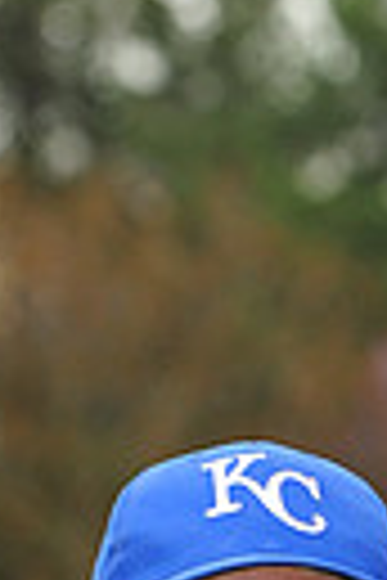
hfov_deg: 2.1
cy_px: 877
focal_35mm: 650
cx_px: 513
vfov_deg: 3.2
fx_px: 10480
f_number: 7.1
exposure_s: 1/200
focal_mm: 145
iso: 400
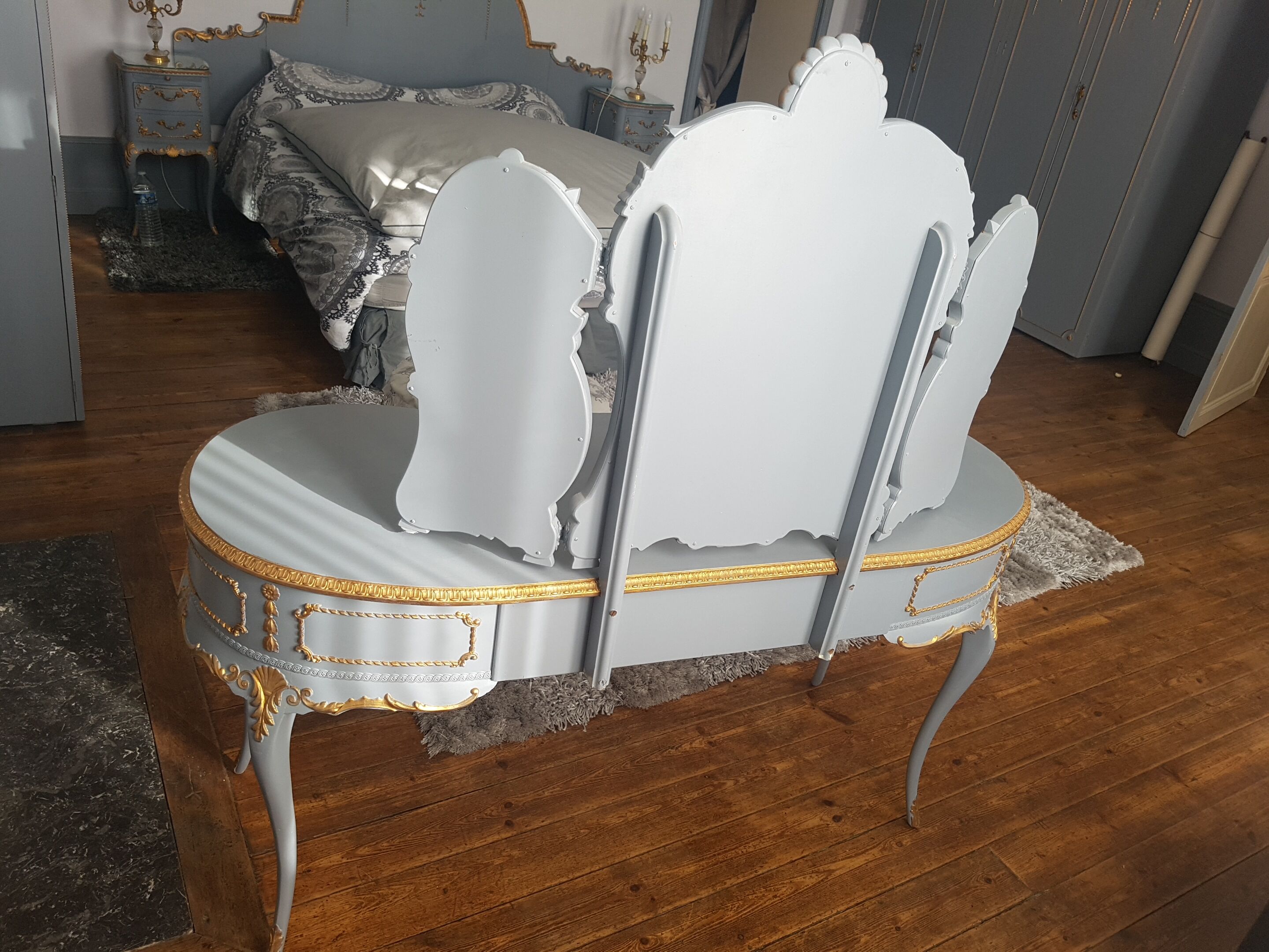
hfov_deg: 67.3
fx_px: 953
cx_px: 634
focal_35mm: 26
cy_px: 476
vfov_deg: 53.1
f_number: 1.7
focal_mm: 4.2
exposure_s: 1/102
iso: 64
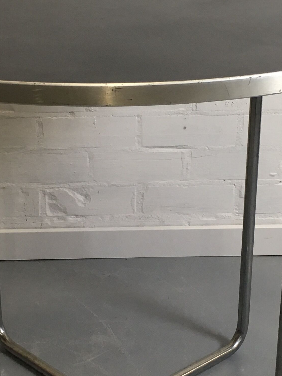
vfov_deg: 25.0
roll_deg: +1.4
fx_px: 847
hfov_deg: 18.9
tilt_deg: -24.6
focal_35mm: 78
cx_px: 120
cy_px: 211
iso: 80
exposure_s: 1/33
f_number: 2.2
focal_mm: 4.15
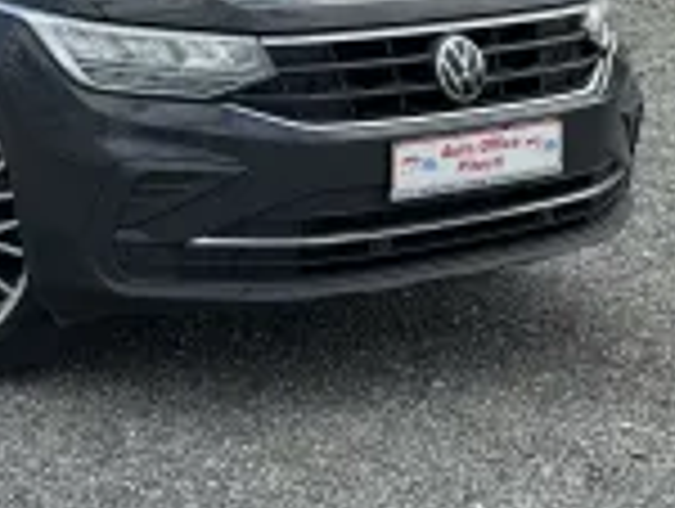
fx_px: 2246
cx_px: 130
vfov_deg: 12.8
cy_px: 0
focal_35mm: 115
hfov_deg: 17.0
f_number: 1.78
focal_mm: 6.76
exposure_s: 1/2033
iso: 64
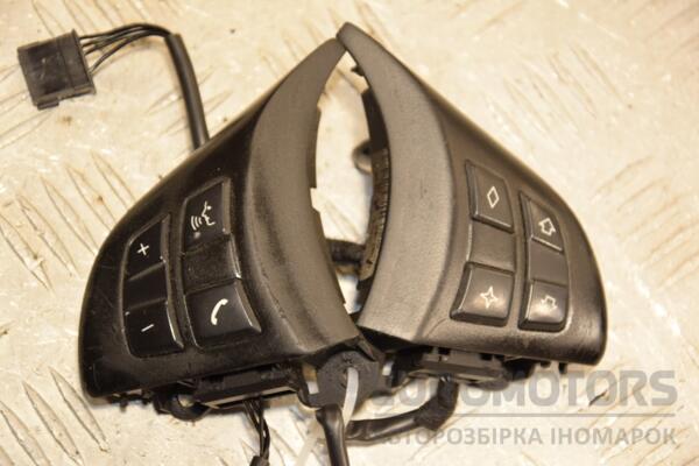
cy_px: 233
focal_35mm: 128
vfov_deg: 10.8
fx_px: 2475
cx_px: 350
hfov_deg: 16.1
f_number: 5.6
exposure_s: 1/125
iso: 800
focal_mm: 85
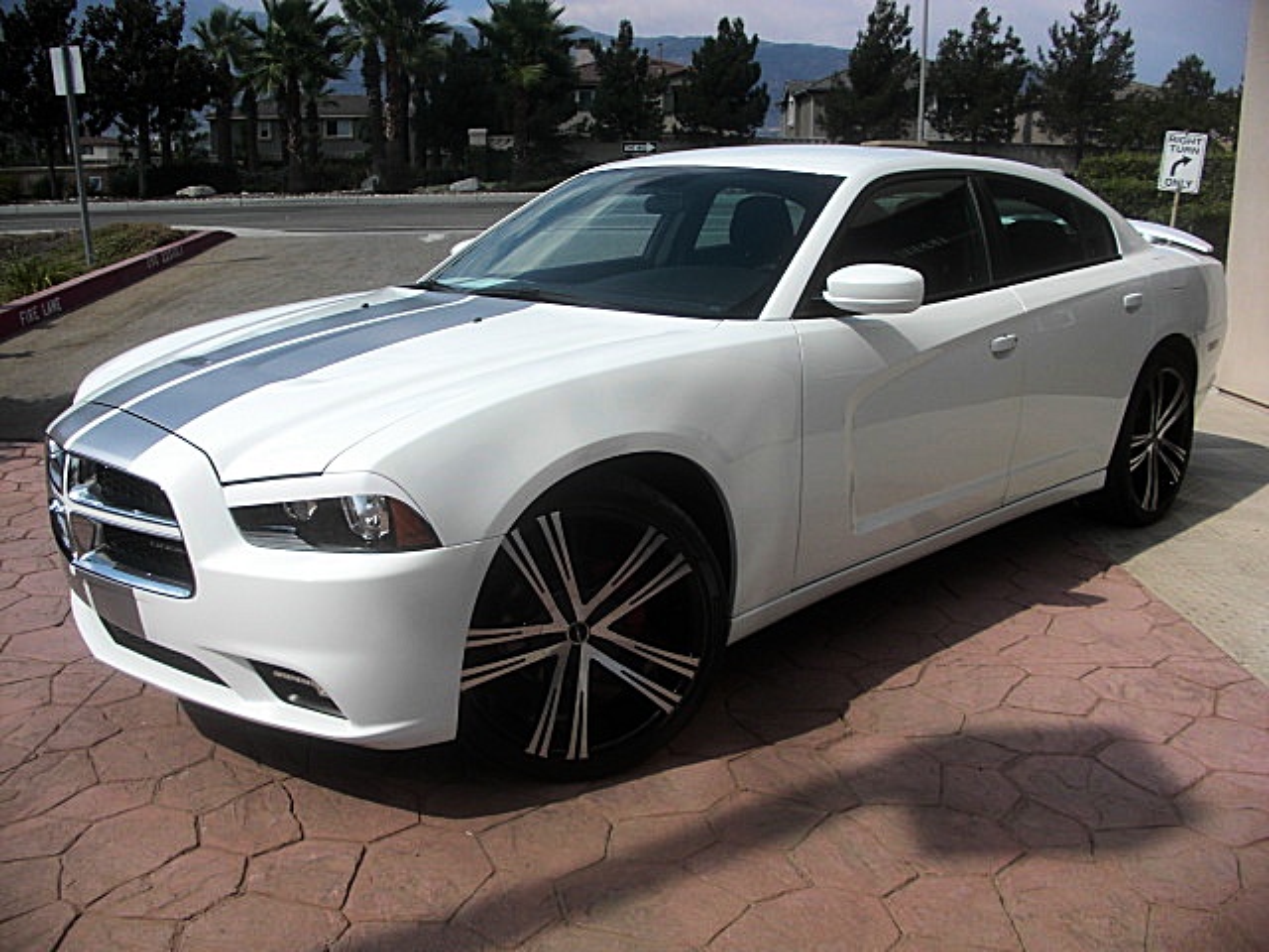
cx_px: 634
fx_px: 1320
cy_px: 476
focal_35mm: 36
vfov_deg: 39.7
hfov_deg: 51.4
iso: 50
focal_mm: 6.3
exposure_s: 1/200
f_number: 7.9
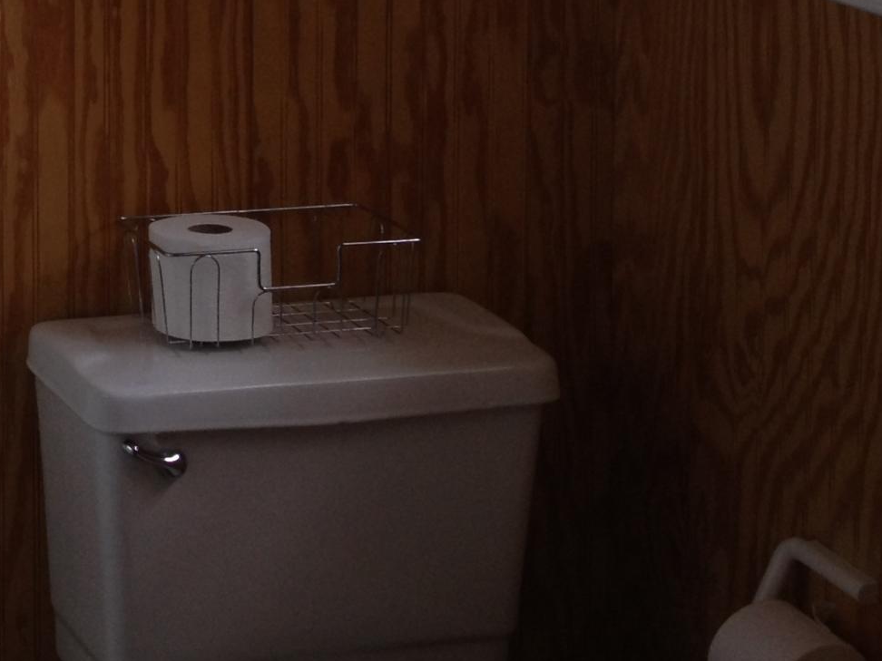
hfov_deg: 17.2
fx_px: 2752
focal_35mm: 108
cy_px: -303
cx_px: -242
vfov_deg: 13.0
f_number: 2.4
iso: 50
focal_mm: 4.28
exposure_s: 1/29
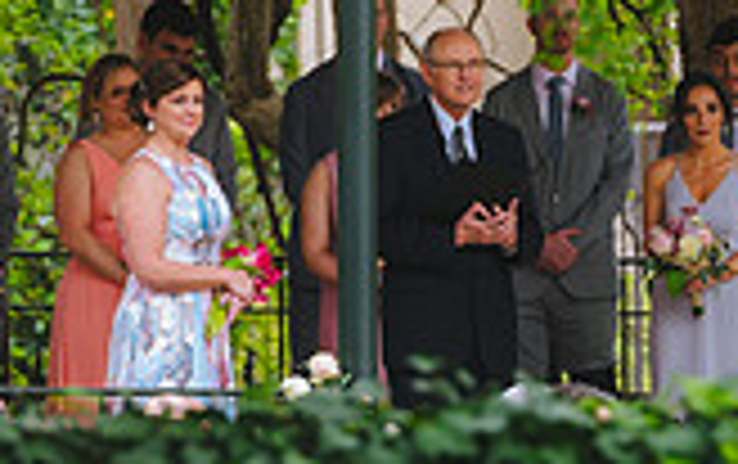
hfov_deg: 2.9
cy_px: 149
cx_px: 832
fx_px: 14501
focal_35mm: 720
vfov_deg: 1.8
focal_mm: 200
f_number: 2.8
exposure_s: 1/160
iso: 400
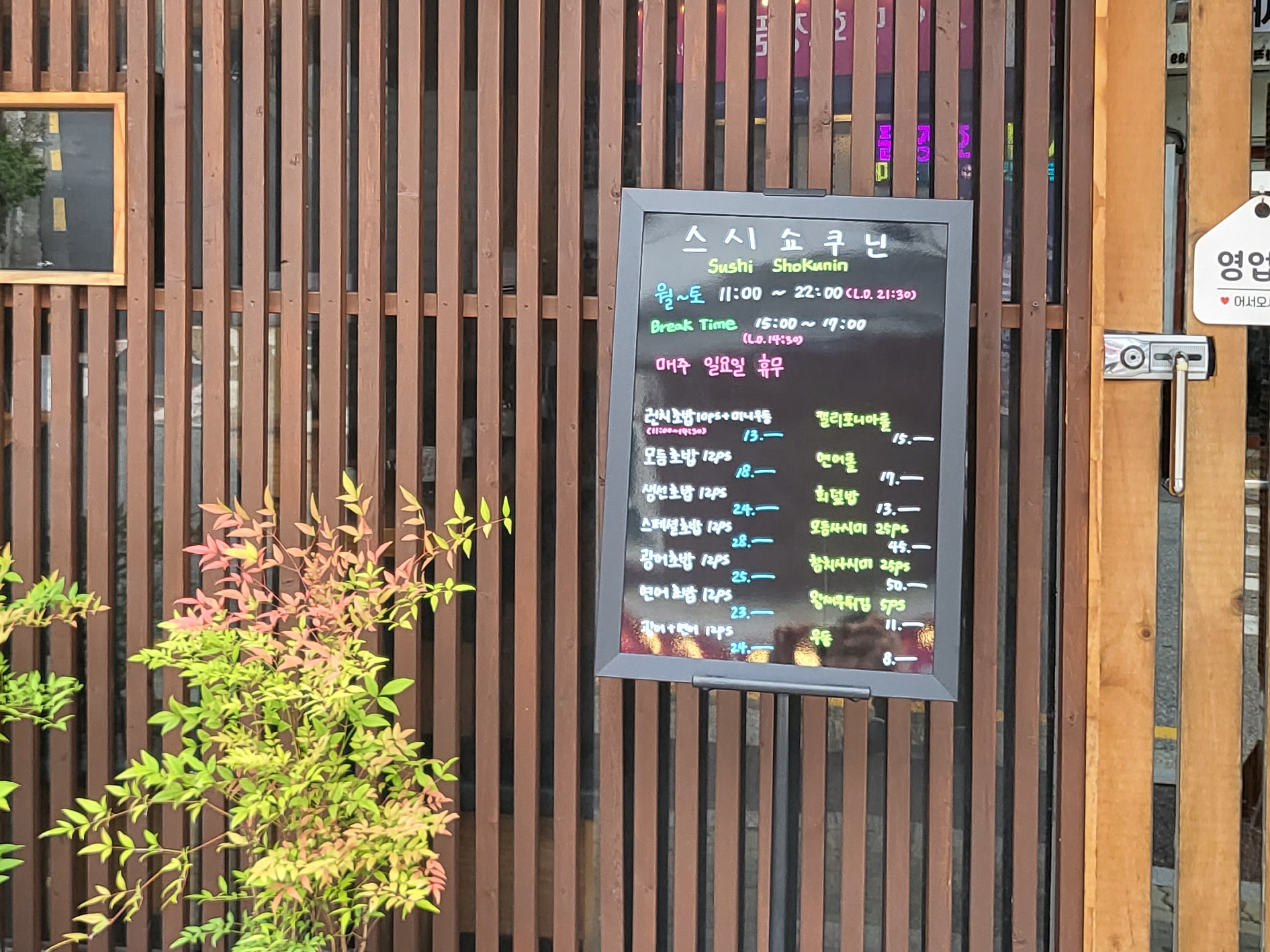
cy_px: 306
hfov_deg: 34.8
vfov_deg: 26.4
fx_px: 2018
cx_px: 520
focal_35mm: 55
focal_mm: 4.25
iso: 125
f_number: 1.8
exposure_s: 1/120
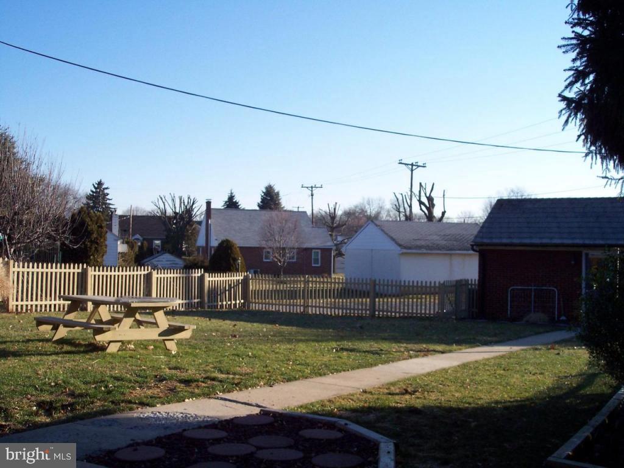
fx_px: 685
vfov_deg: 37.7
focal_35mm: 38
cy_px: 234
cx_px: 312
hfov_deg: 49.0
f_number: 4.8
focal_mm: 8
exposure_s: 1/500
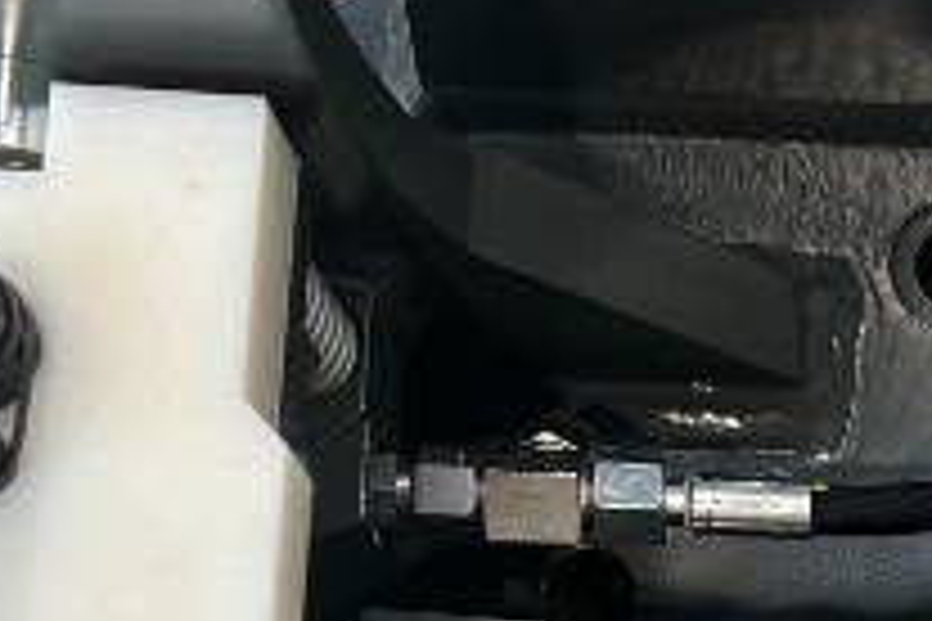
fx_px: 3469
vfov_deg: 10.0
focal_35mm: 134
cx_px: 1333
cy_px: 837
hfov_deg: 14.4
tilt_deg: -80.5
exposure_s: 1/121
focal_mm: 5.7
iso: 32
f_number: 1.5
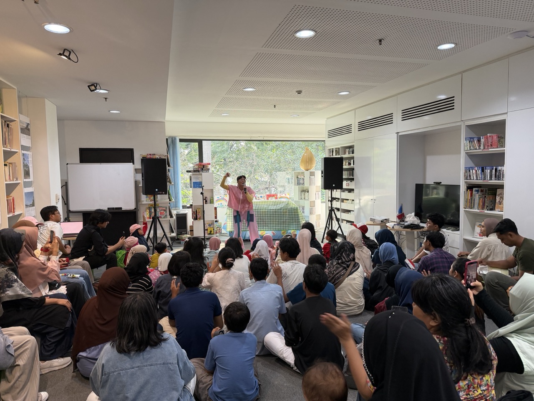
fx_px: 370
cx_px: 267
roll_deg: +0.9
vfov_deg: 56.8
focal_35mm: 24
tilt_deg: -4.7
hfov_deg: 71.6
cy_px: 200
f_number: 1.78
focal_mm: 6.76
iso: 160
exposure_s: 1/100
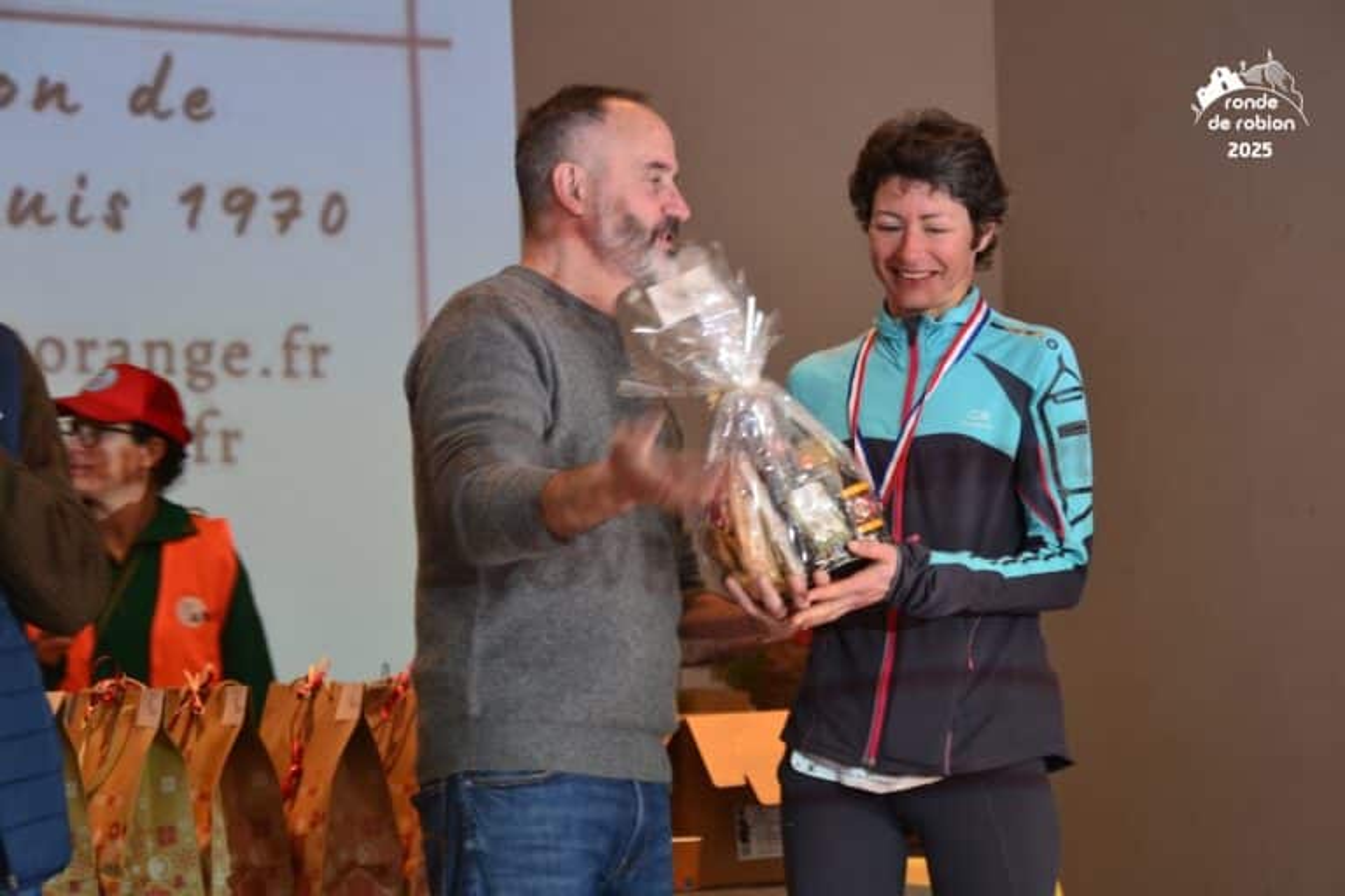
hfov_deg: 19.5
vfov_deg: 13.0
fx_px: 3923
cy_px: 448
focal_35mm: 105
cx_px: 672
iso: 800
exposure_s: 1/50
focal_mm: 70
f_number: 5.6
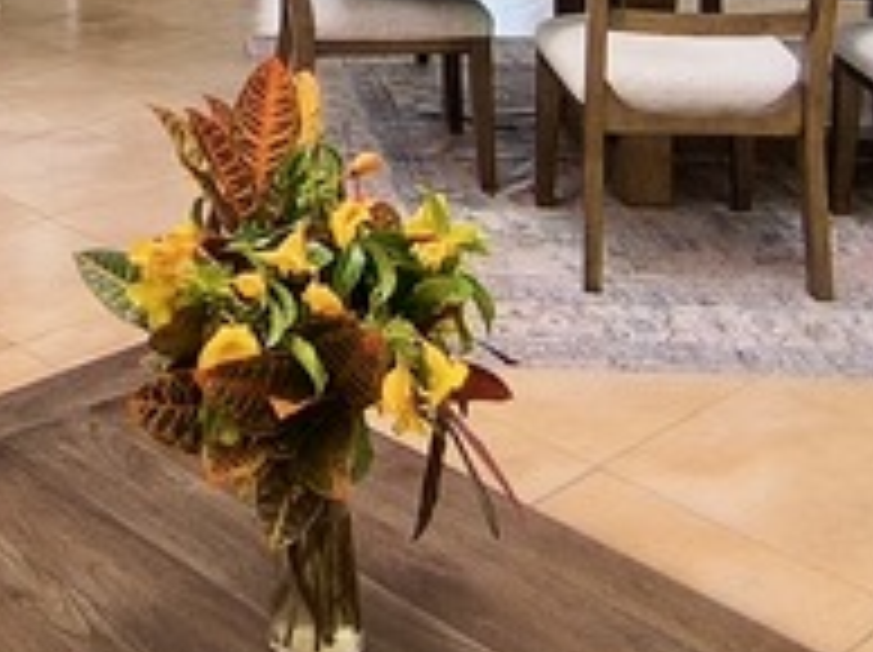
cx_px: -63
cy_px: -306
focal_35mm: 66
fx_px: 1662
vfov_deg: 19.5
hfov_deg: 27.2
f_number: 2.2
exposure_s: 1/180
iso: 50
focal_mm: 1.65
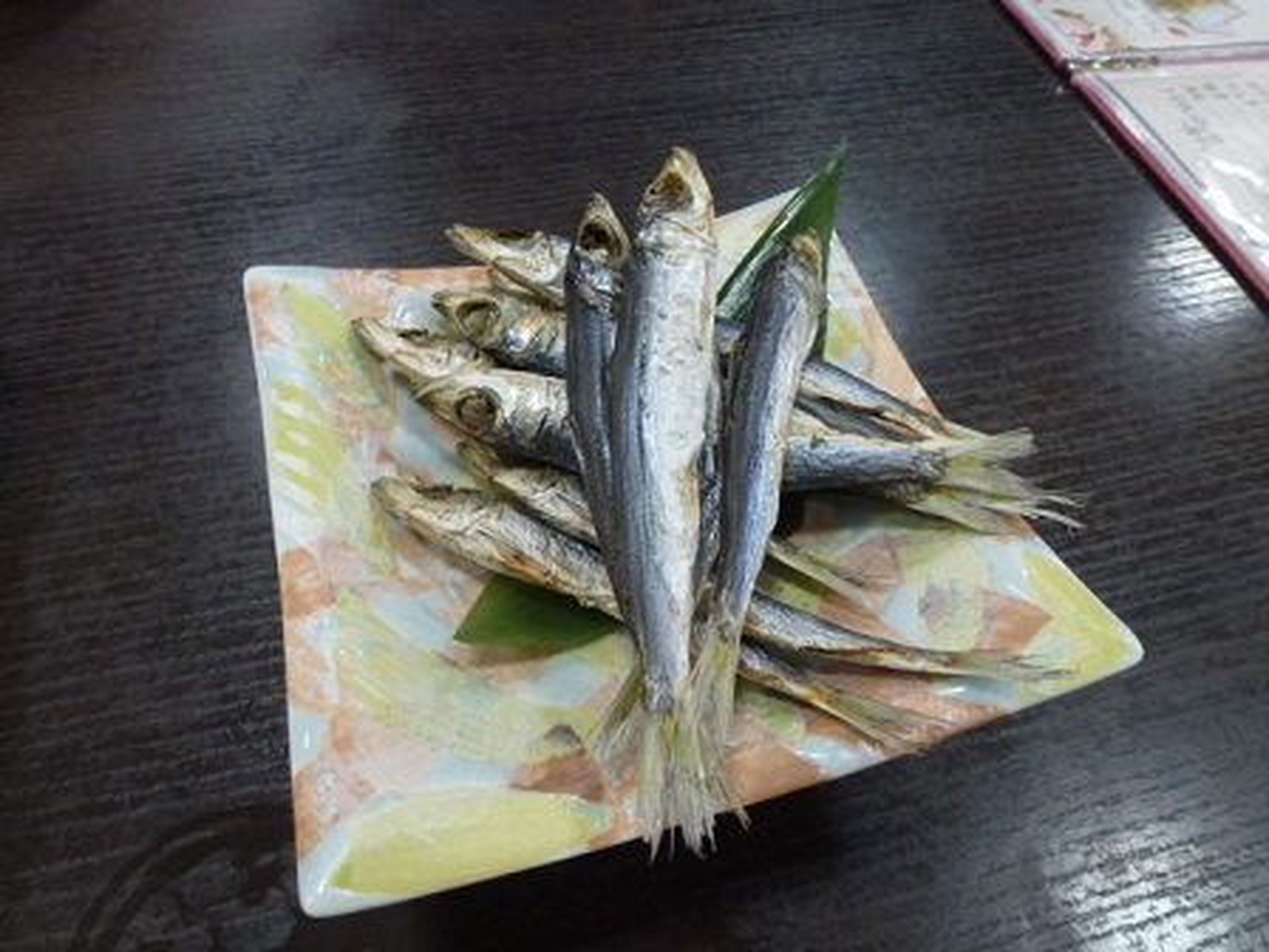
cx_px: 634
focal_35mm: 24
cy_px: 476
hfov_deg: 71.6
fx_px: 880
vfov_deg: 56.8
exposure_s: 1/40
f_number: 3.3
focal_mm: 4.3
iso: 200
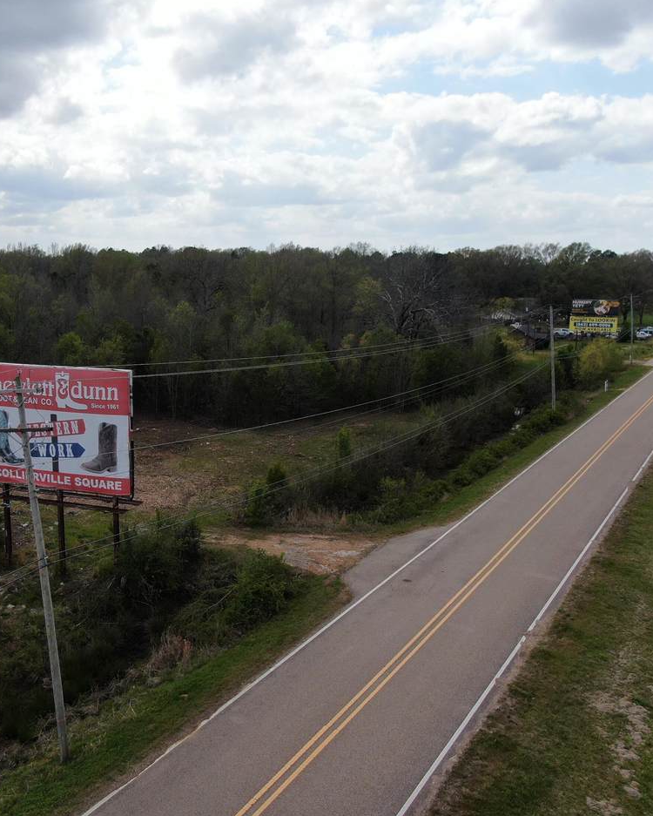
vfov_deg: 55.7
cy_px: 413
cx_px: 225
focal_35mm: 32
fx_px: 773
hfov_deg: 45.2
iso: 100
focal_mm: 4.39
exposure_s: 1/1600
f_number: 2.8
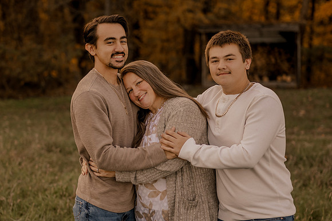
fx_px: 873
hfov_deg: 21.5
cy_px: 137
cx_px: 126
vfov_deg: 14.4
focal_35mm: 95
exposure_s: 1/640
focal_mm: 50
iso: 250
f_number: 1.8
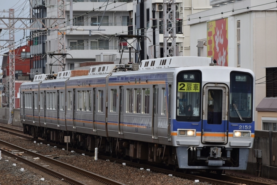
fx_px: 2079
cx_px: 138
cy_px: 92
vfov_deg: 5.1
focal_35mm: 270
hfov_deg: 7.6
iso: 100
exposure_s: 1/500
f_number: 5
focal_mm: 180
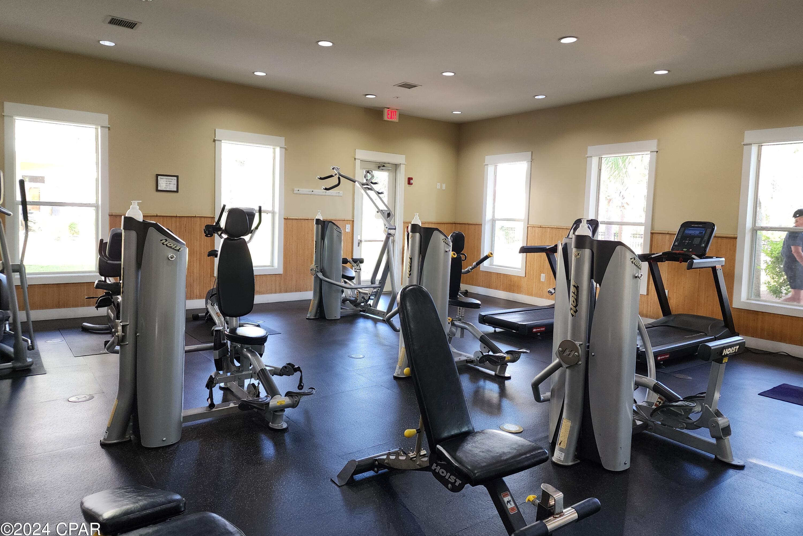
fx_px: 535
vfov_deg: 53.1
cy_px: 254
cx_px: 402
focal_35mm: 24
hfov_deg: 73.7
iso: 160
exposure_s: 1/120
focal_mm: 6.4
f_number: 1.8
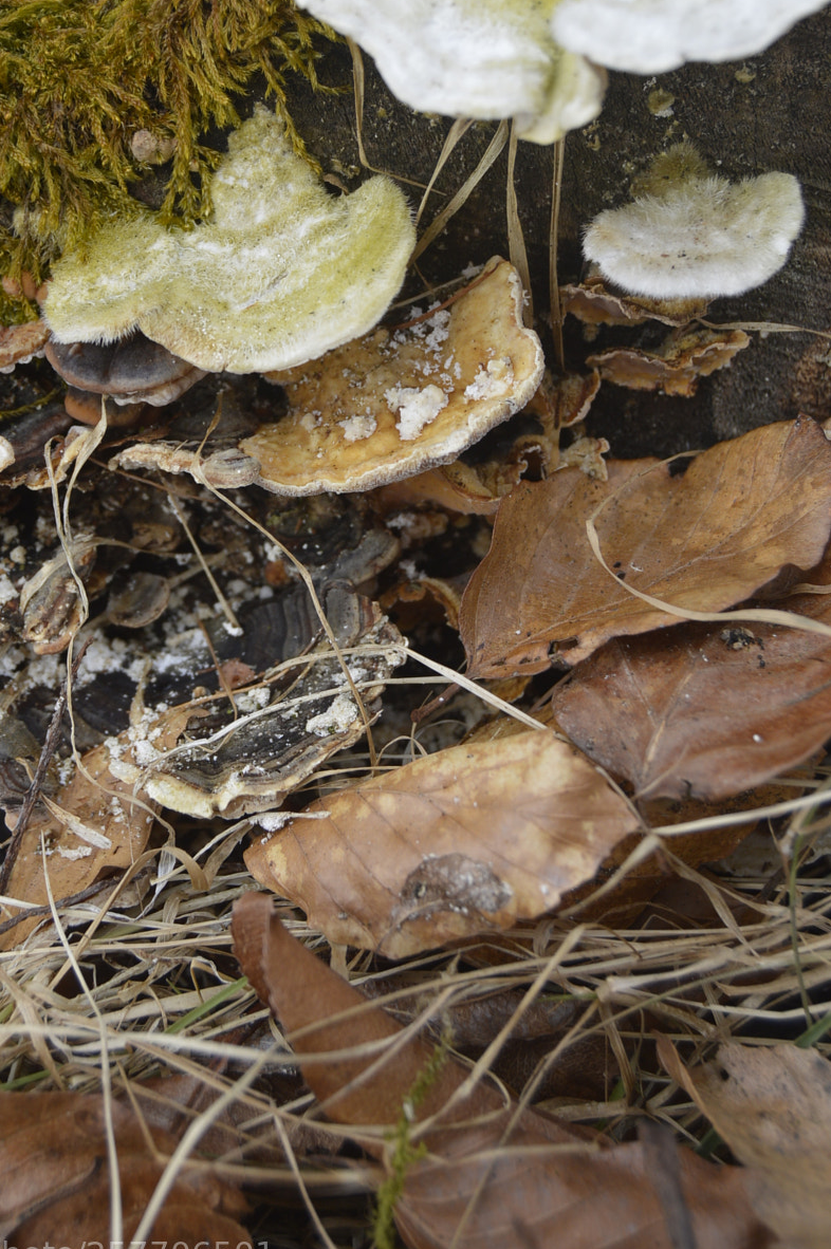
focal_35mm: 65
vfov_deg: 30.9
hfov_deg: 20.8
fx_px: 2254
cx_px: 283
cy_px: 491
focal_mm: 32
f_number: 5.6
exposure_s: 1/125
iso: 140
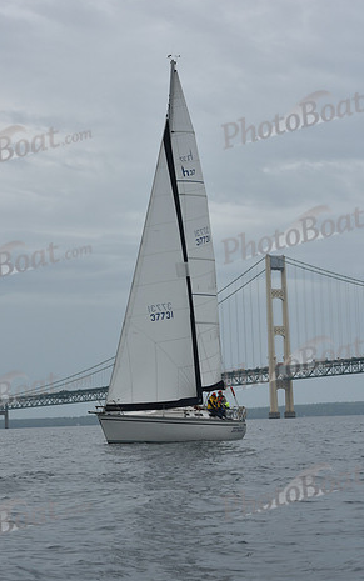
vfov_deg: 23.3
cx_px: 157
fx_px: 1411
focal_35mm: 89
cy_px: 315
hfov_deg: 14.7
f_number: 10
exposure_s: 1/800
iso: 250
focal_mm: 70
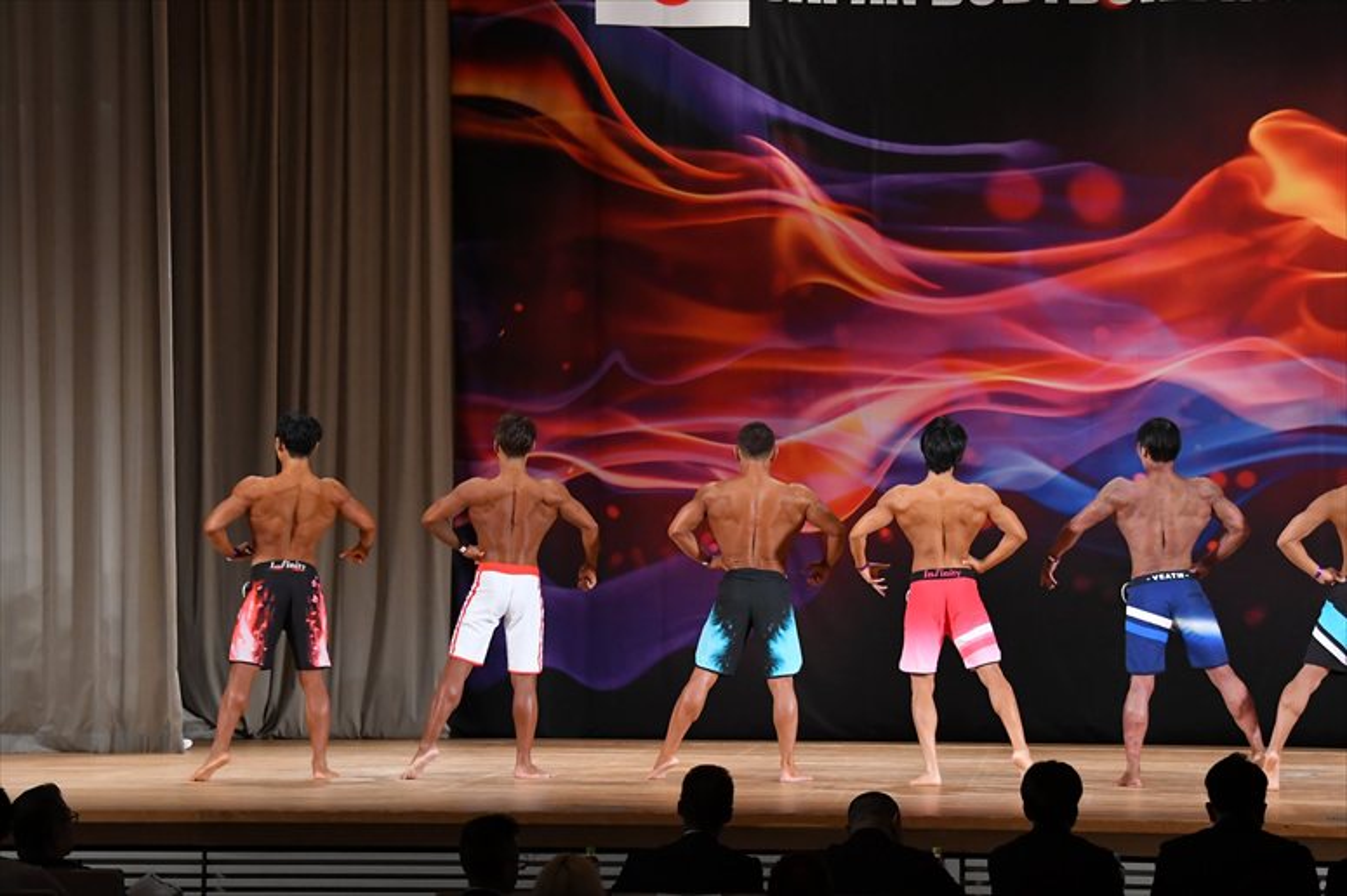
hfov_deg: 17.5
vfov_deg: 11.7
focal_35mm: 117
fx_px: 4376
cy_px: 448
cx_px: 674
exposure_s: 1/400
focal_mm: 78
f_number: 5.6
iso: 3200
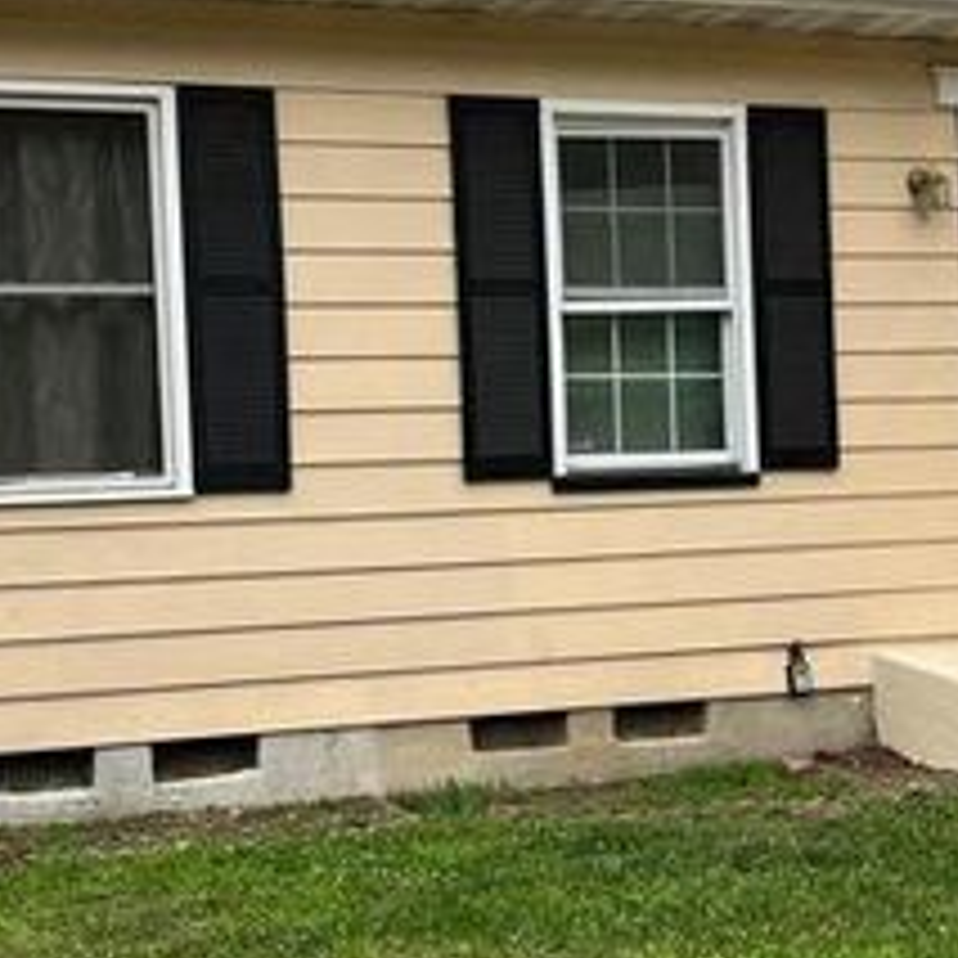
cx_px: 720
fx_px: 2254
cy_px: 519
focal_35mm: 72
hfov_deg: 23.7
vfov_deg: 24.0
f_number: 1.6
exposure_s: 1/1389
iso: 50
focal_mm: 5.1
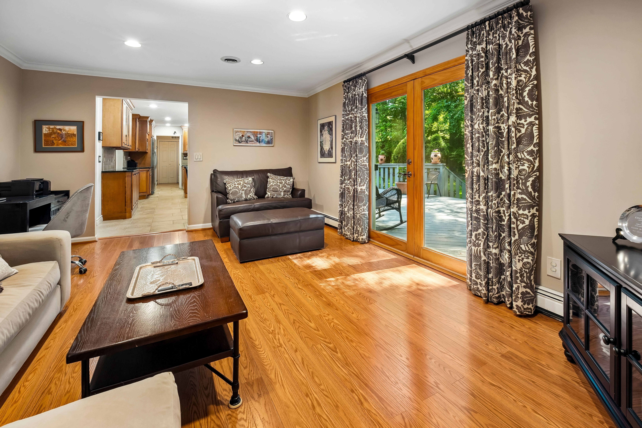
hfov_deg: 104.3
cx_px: 321
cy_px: 214
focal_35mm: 14
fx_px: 250
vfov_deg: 81.2
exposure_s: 1/13
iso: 800
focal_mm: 14
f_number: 7.1
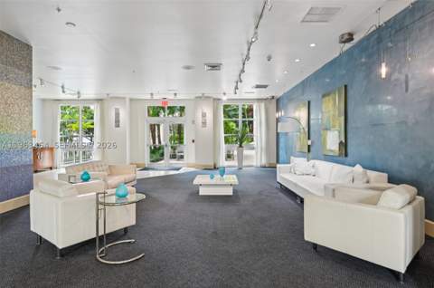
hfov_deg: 87.0
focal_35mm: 19
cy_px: 144
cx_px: 217
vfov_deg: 64.3
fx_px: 229
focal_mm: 19
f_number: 8
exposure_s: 1/20
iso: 400
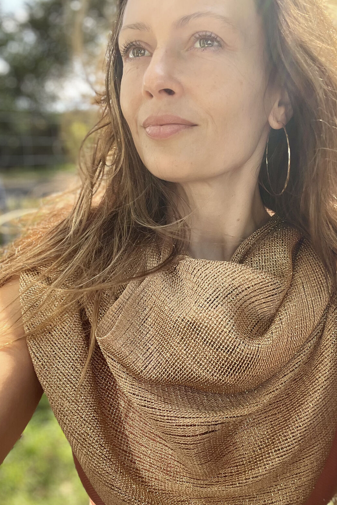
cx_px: 193
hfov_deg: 41.0
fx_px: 449
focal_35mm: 32
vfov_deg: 58.7
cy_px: 255
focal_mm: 2.71
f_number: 2.2
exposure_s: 1/121
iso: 25
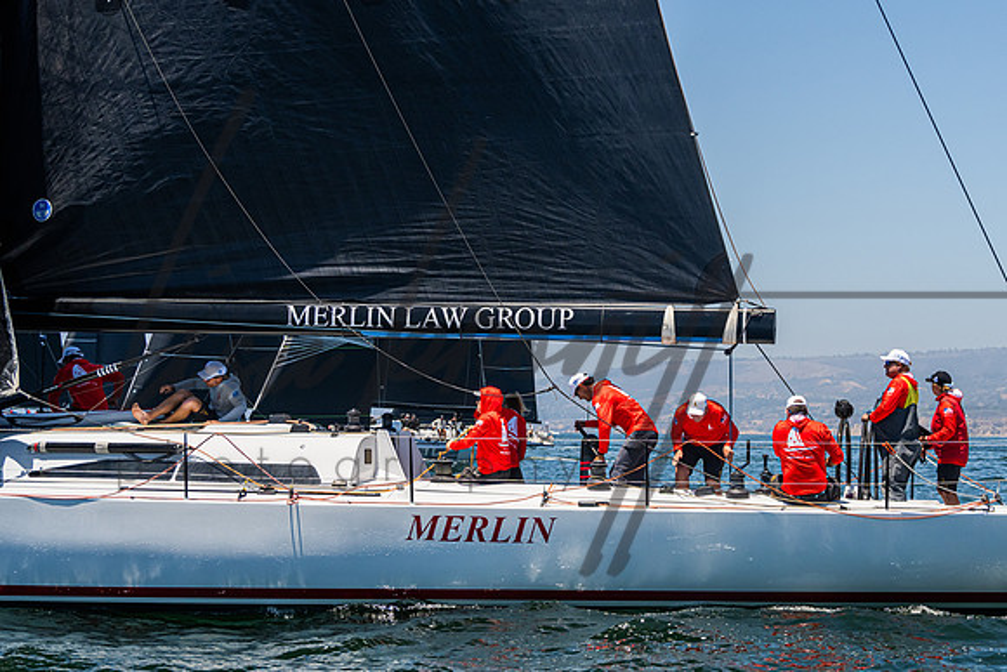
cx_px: 674
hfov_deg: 22.9
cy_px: 359
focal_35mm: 88
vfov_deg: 15.5
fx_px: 2470
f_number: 8
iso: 500
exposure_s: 1/2500
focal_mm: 66
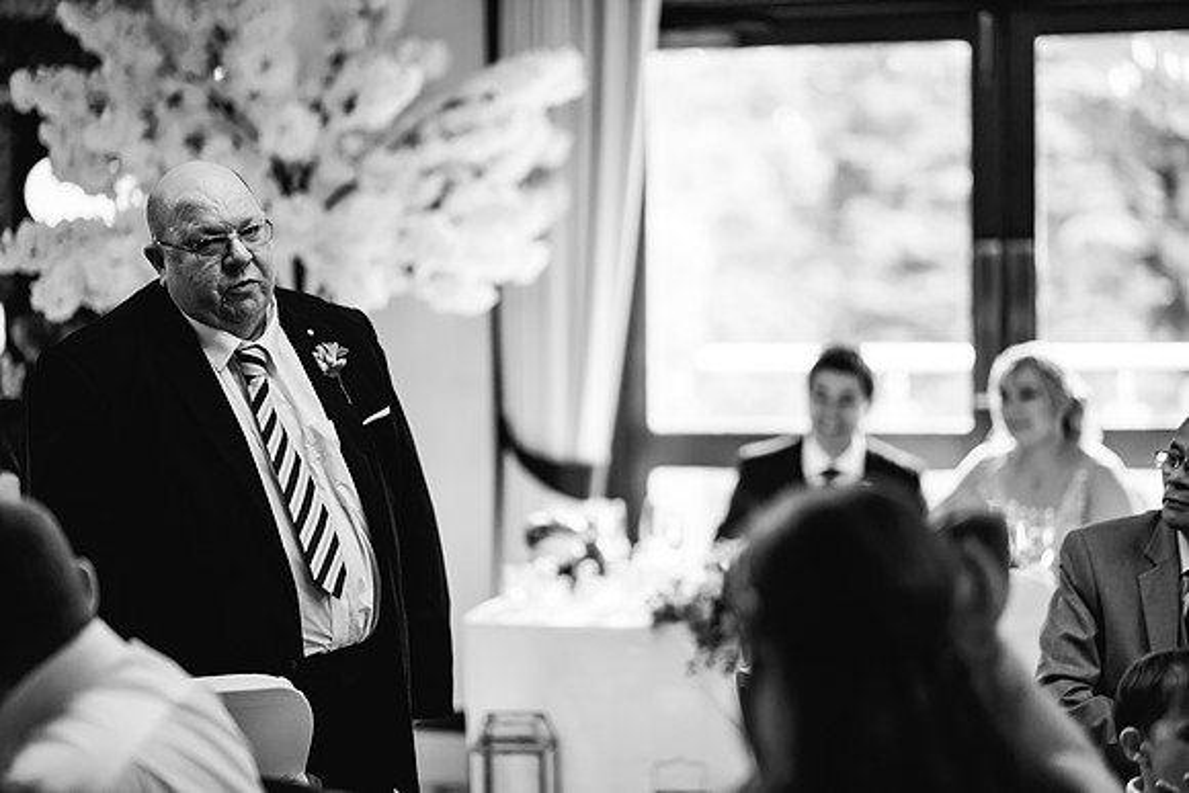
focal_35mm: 85
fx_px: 2808
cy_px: 396
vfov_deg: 16.1
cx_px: 594
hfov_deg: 23.9
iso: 400
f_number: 1.4
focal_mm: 85
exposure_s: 1/500
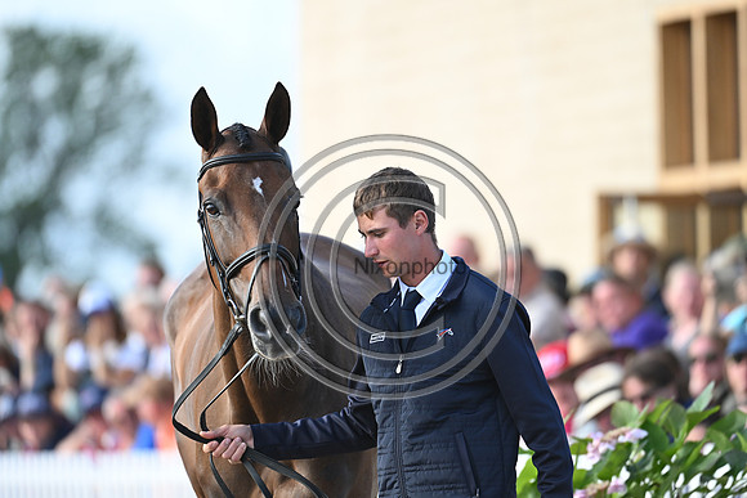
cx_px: 374
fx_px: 8302
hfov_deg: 5.2
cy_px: 249
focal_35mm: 400
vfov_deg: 3.4
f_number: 5
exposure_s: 1/1600
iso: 1250
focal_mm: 400
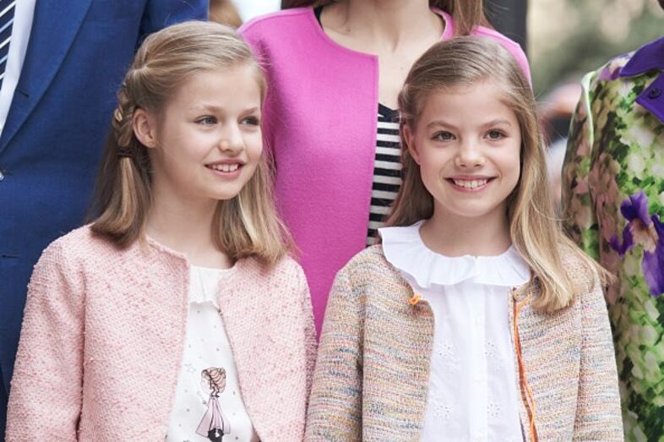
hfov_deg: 8.2
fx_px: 4608
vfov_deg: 5.5
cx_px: 332
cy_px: 221
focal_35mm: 250
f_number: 5.6
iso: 640
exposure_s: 1/500
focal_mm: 250
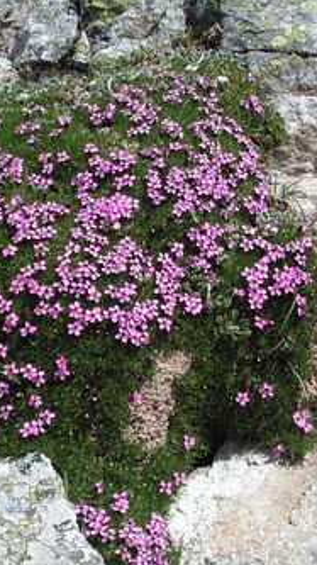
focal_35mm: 53
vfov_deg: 39.2
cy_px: 281
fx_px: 793
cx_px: 103
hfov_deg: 22.5
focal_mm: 6
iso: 320
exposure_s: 1/1250
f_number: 8
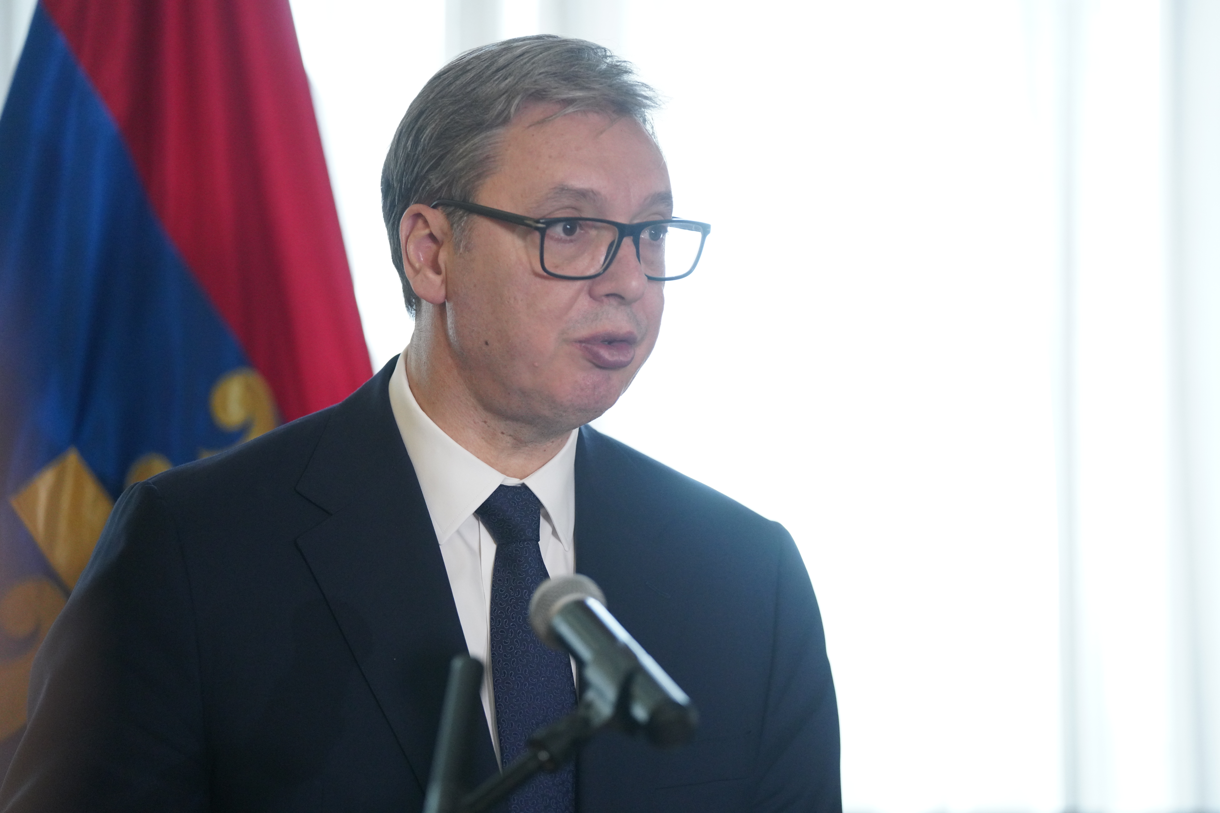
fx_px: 5388
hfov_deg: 12.9
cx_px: 610
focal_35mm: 159
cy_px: 406
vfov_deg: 8.6
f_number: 2.8
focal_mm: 159
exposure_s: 1/500
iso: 4000
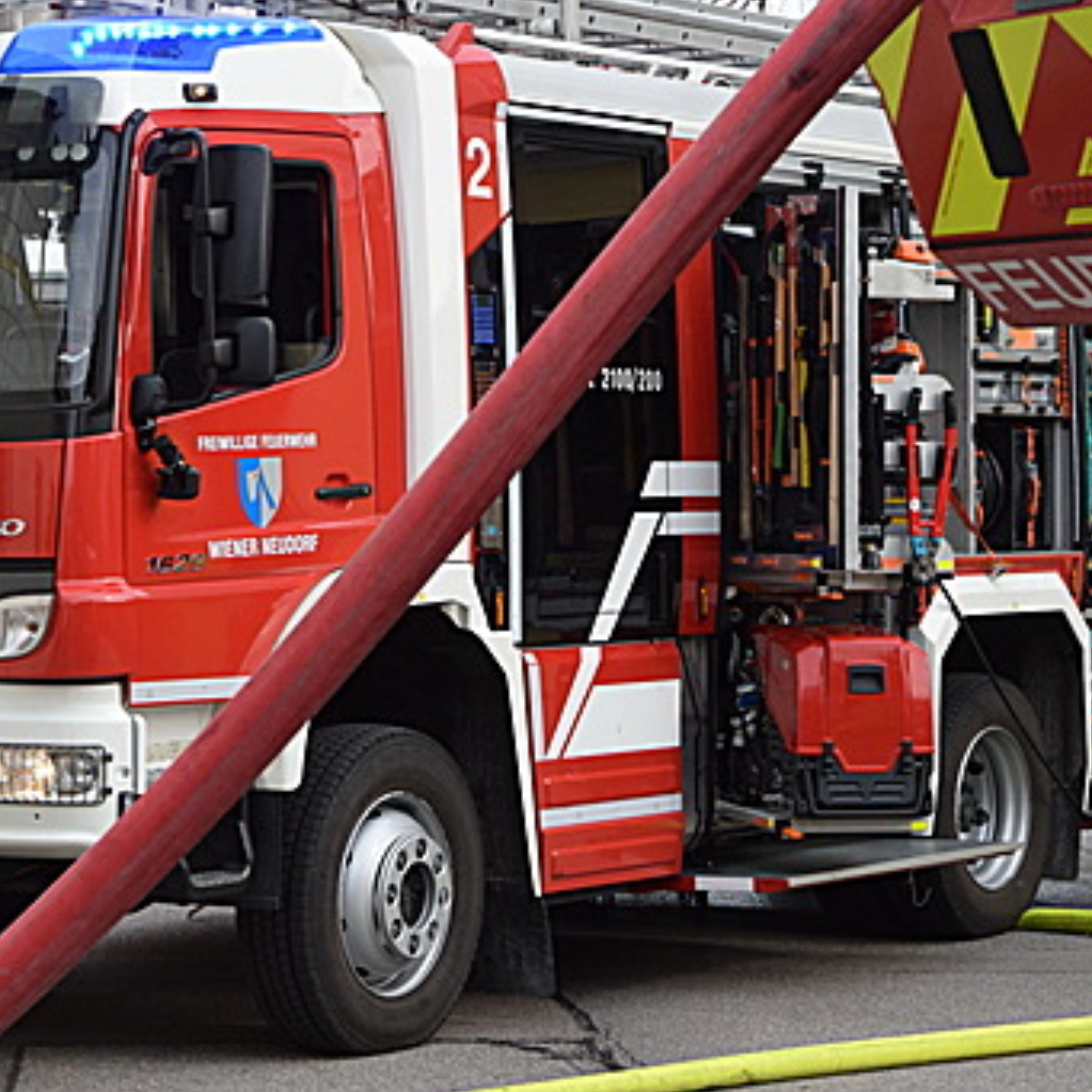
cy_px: 469
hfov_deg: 15.1
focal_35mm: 115
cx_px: 381
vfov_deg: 15.1
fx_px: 4104
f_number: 11
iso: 800
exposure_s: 1/500
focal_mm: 50
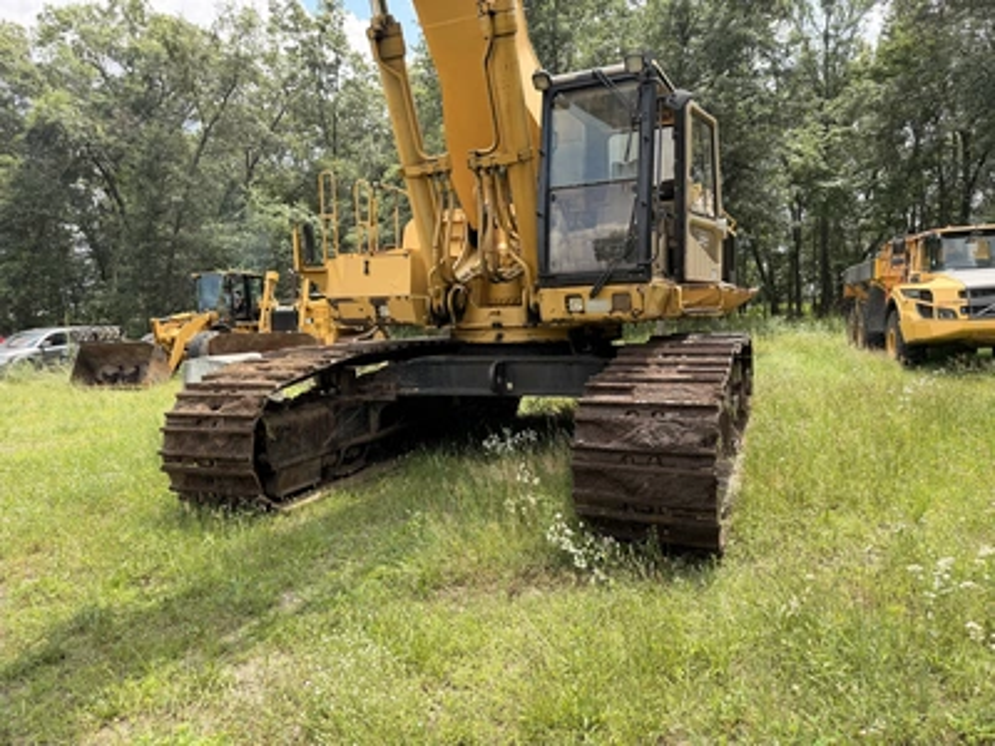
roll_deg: +3.0
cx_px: 498
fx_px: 690
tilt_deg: -5.9
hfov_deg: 71.6
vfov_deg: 56.8
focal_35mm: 24
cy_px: 373
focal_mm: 6.76
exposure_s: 1/1949
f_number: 1.78
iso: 100
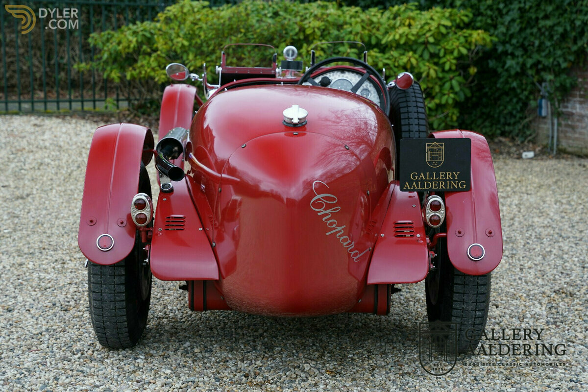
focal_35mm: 70
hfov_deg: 28.8
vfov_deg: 19.5
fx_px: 1143
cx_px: 294
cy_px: 196
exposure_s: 1/80
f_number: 5.6
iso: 400
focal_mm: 70
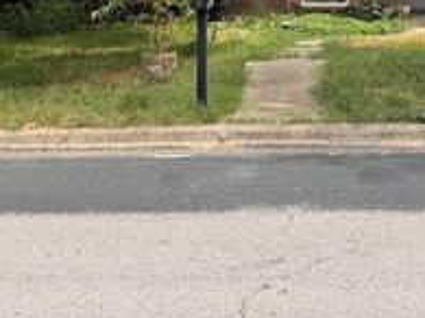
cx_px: 296
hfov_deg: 26.5
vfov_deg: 18.1
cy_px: -147
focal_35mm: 73
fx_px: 896
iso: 80
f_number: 1.78
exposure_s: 1/2907
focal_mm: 6.76
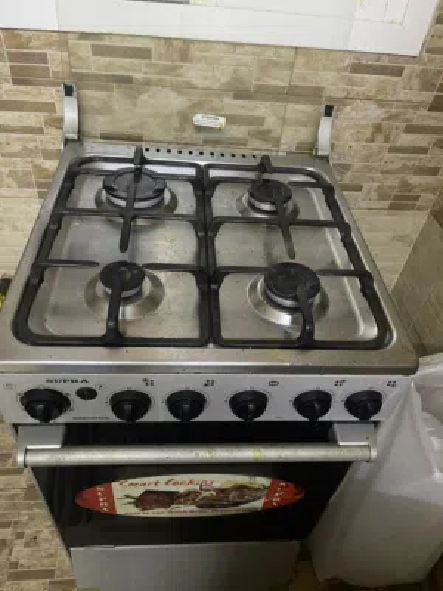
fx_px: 427
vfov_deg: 69.4
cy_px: 296
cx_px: 222
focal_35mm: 25
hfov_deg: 54.9
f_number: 1.6
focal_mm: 5.1
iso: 640
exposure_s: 1/25
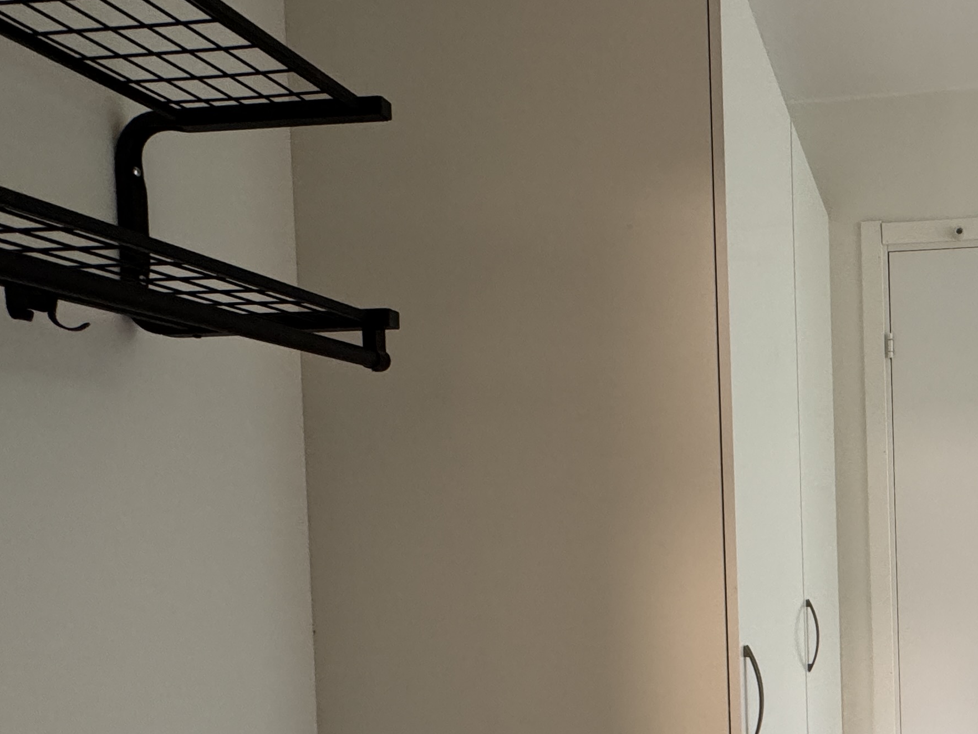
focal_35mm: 32
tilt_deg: -1.5
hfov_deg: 51.0
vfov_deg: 43.0
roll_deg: +1.4
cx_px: 859
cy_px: 535
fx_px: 904
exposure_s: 1/60
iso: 320
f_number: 2.2
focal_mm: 2.22
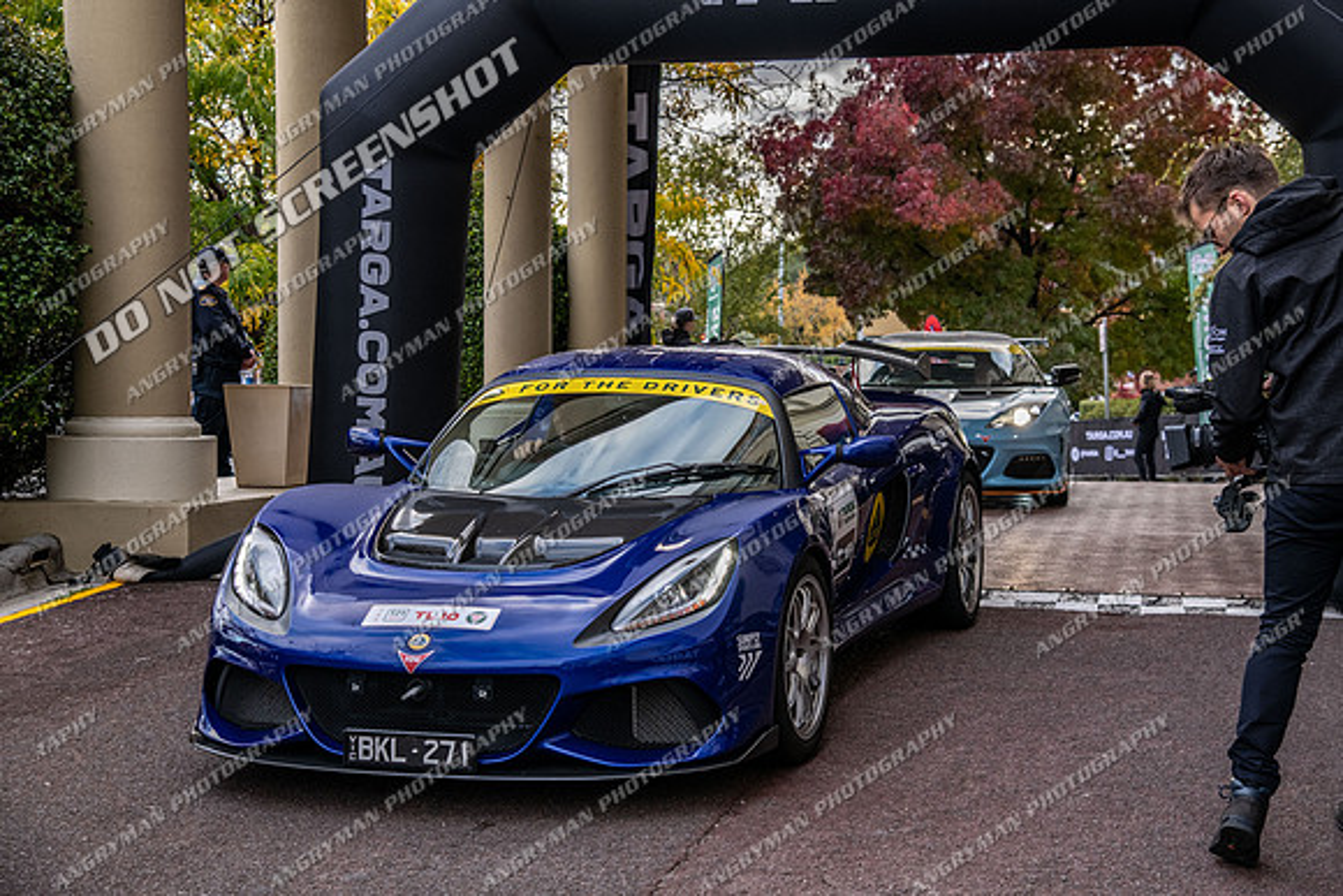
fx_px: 2164
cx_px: 672
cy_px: 448
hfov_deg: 34.5
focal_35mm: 58
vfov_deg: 23.4
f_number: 5.6
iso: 500
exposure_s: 1/250
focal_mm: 58
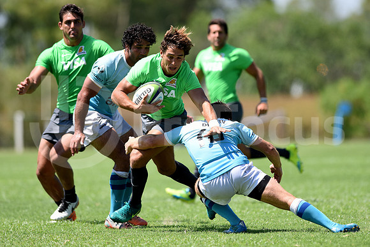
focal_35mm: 300
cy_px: 124
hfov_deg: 6.9
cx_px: 185
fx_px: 3084
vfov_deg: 4.6
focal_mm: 300
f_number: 2.8
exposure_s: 1/2000
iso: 200
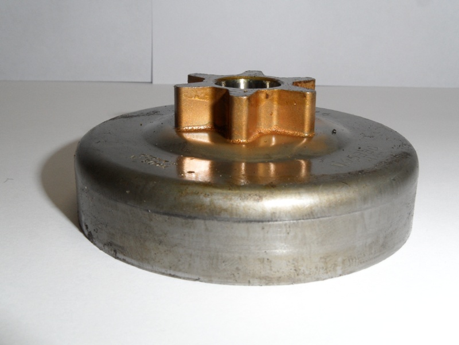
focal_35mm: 40
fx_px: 530
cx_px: 230
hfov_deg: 46.8
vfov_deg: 36.0
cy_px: 172
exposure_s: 1/15
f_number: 8
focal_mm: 6.5
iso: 100
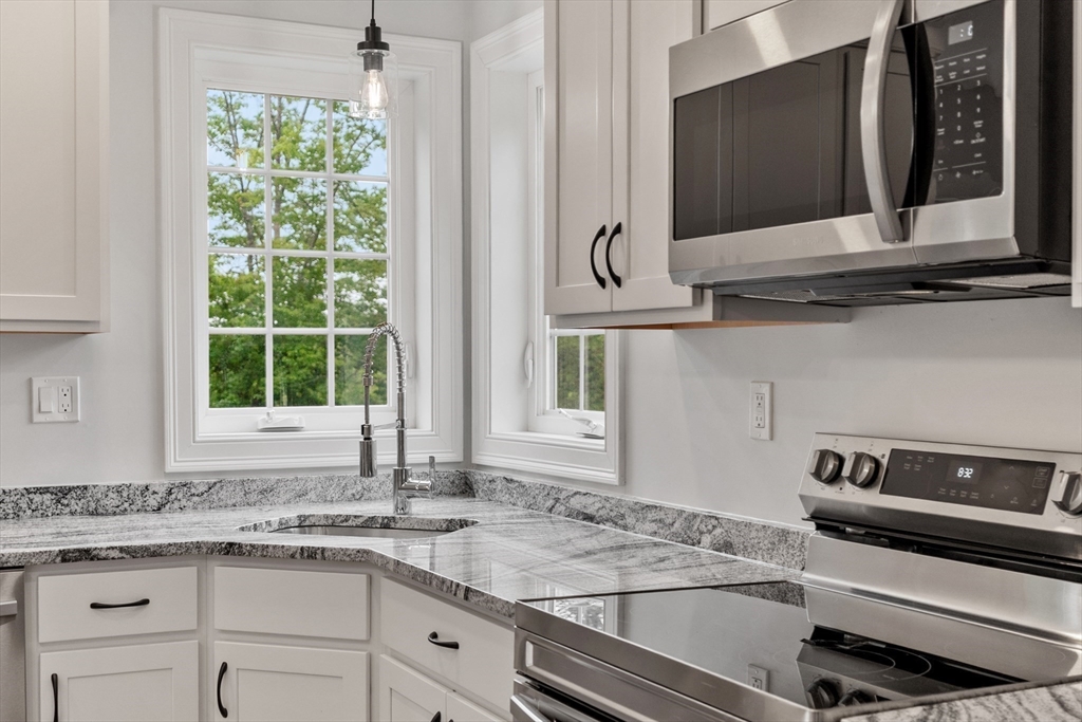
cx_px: 541
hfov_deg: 46.4
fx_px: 1262
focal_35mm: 42
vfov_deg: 31.9
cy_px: 361
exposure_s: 1/60
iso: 400
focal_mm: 28
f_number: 3.5
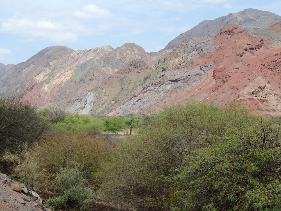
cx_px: 140
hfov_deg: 26.7
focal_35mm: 73
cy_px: 106
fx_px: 593
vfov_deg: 20.2
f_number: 5.7
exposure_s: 1/400
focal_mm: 13.1
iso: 125
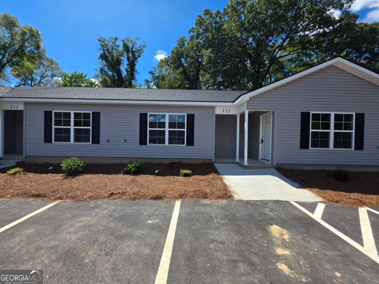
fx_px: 142
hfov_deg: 106.2
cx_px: 190
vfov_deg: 89.9
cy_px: 142
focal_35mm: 13
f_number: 1.9
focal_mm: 2.2
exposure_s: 1/1844
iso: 40
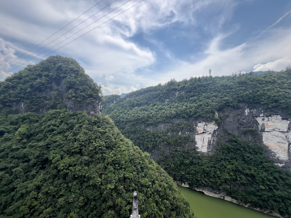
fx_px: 109
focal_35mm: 13
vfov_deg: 89.9
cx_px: 146
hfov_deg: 106.2
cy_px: 109
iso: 32
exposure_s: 1/1074
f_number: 1.8
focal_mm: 1.57
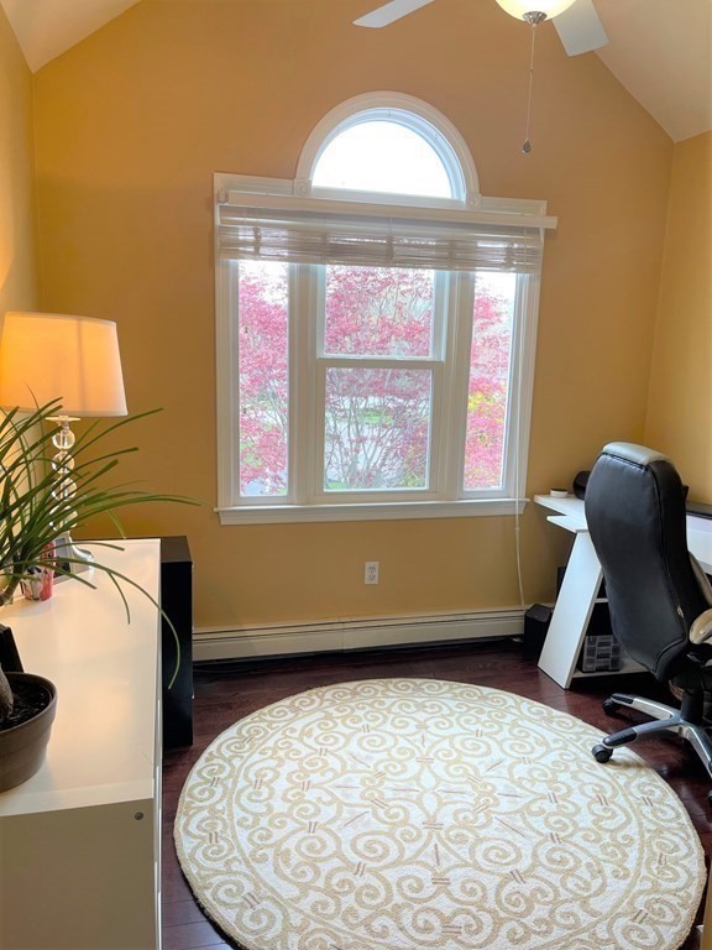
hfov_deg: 53.1
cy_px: 475
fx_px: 713
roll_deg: -0.7
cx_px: 356
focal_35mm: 26
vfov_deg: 67.3
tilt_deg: -9.5
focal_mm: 5.1
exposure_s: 1/120
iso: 80
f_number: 1.6
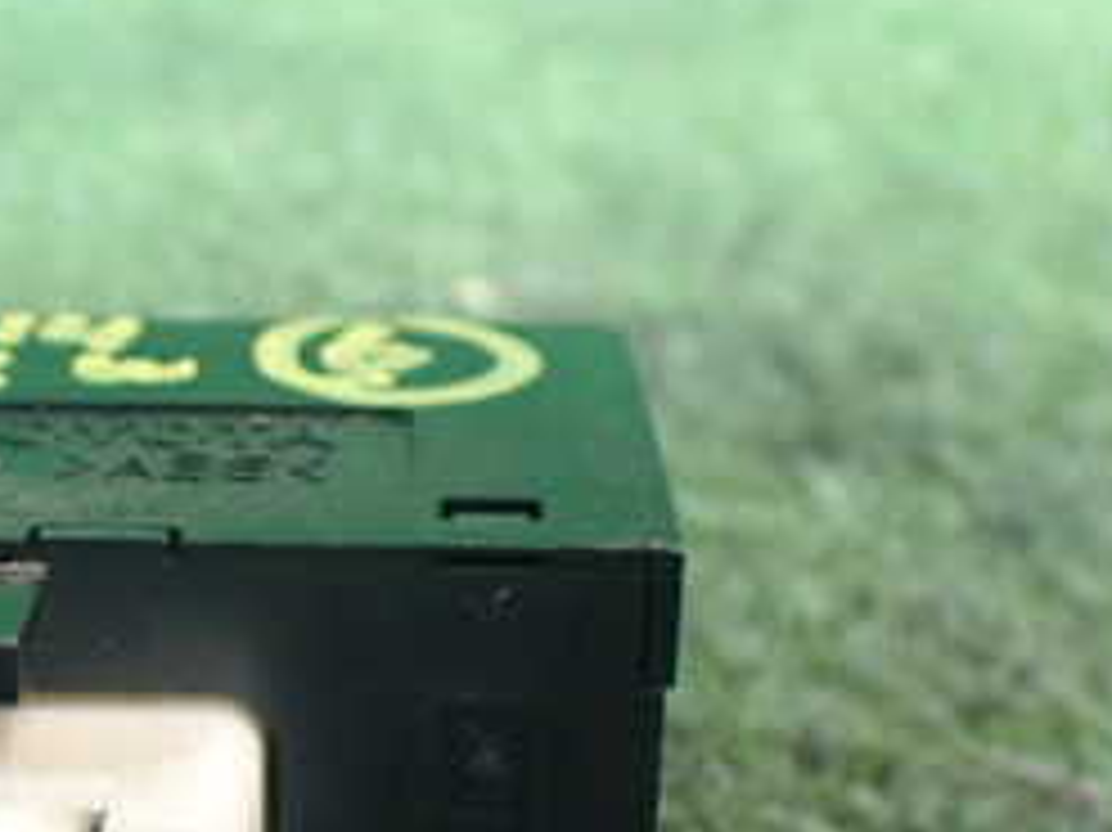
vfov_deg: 20.0
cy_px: 589
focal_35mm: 73
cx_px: 144
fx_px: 2344
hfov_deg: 26.0
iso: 800
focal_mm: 5.4
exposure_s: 1/50
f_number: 2.3
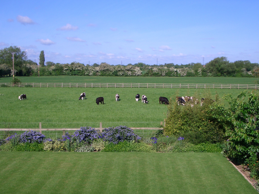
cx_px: 130
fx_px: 367
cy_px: 97
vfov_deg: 29.7
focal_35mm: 49
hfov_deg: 38.9
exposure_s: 1/400
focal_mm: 8.2
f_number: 5
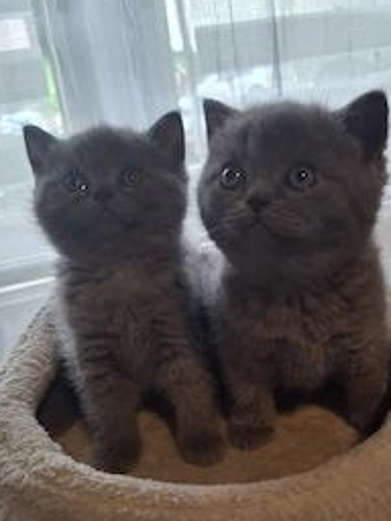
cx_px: 246
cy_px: 364
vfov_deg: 46.8
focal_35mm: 39
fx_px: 587
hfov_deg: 36.6
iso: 200
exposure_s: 1/100
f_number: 1.8
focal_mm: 4.69
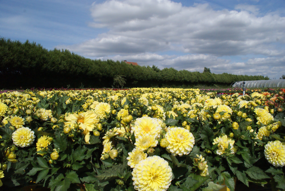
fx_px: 214
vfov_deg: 48.1
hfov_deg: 67.3
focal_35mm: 27
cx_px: 142
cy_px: 96
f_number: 16
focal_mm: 18
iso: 1600
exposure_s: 1/2500
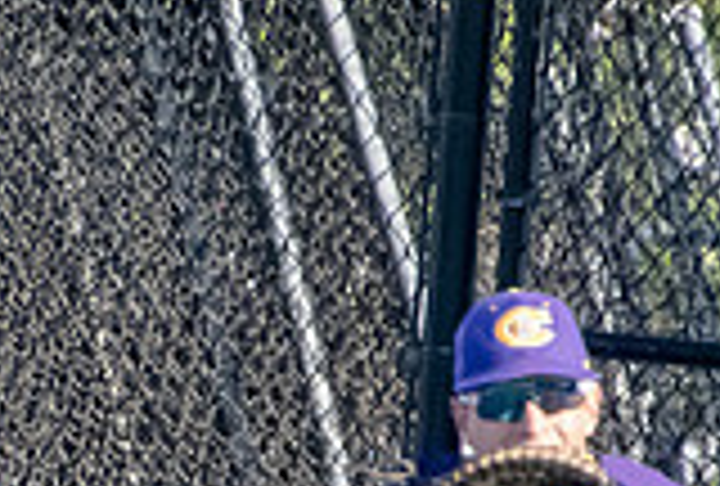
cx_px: 144
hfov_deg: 0.8
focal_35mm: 2734
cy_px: 559
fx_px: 54887
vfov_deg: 0.5
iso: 5000
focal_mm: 400
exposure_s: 1/4000
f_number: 6.3
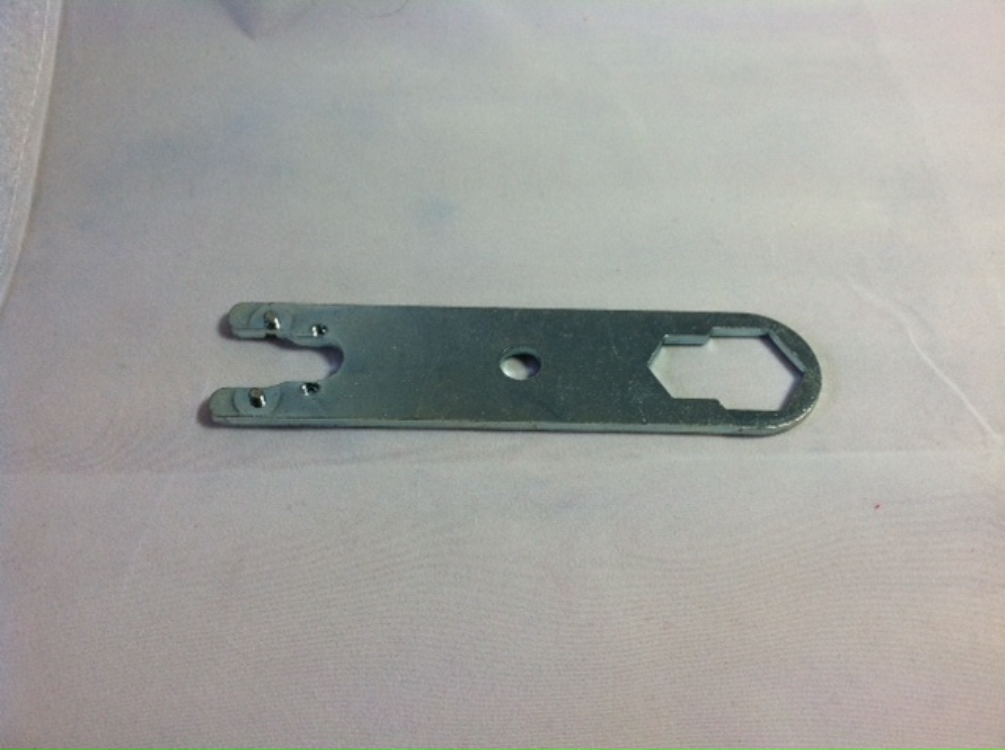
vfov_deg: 40.6
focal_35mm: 35
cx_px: 502
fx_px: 1015
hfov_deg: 52.7
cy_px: 375
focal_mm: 3.85
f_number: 2.8
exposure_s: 1/100
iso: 100
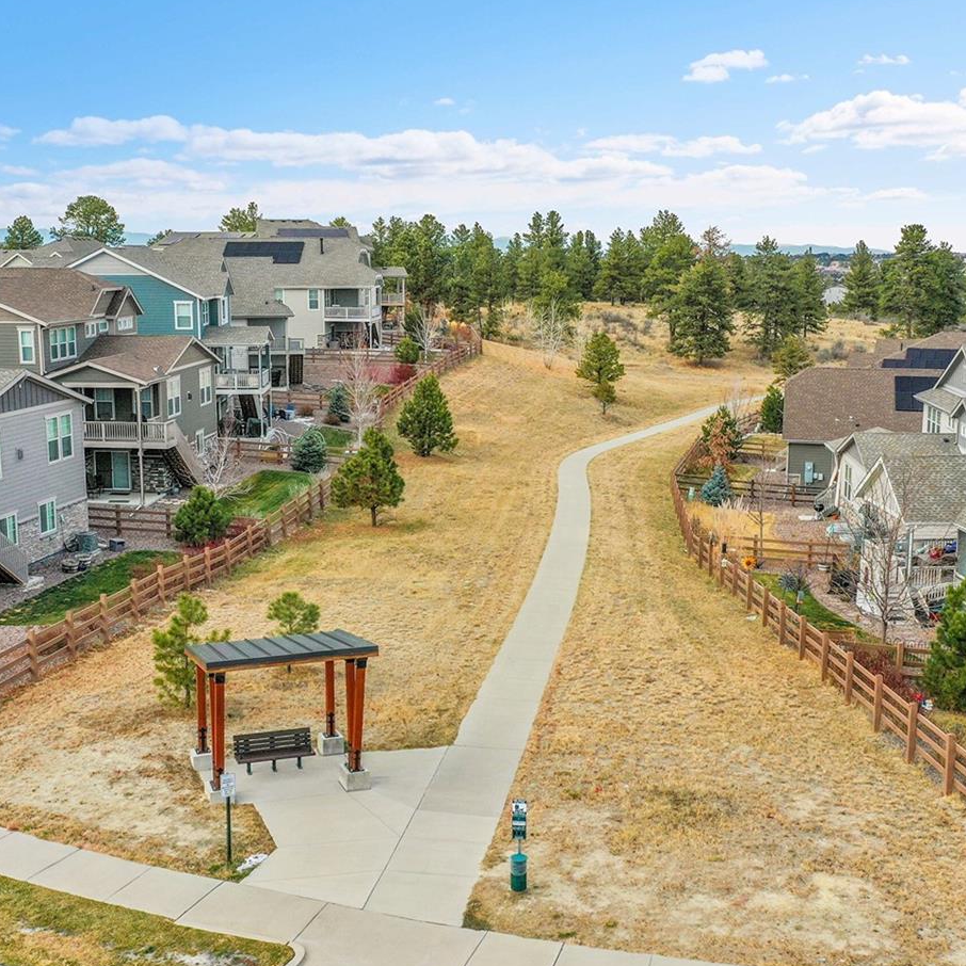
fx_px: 1326
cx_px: 492
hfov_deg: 40.0
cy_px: 490
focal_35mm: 42
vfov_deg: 40.0
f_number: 5.6
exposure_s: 1/400
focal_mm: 10.26
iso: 100
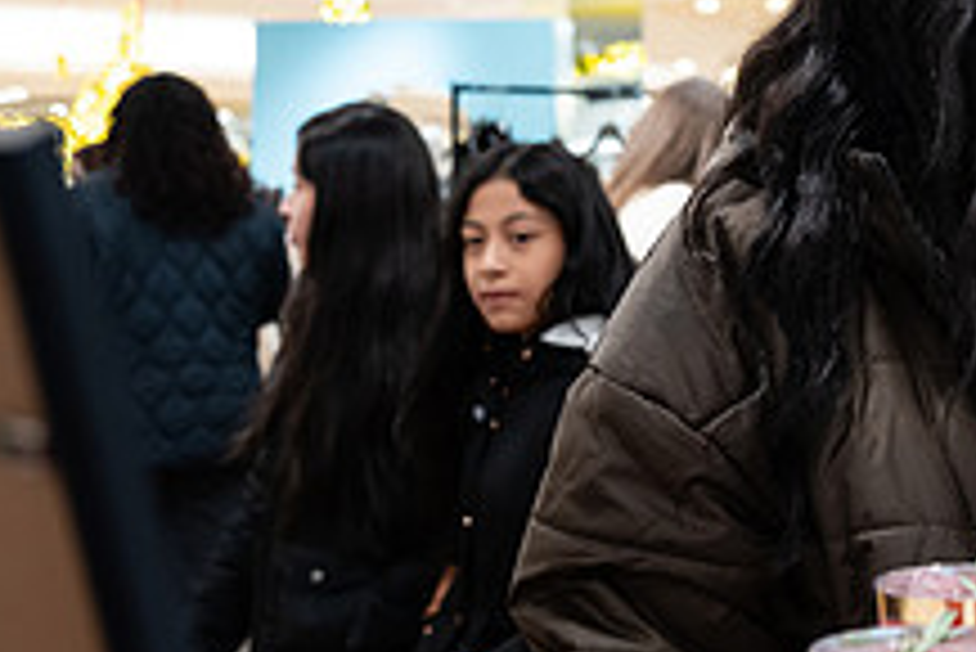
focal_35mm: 80
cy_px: 178
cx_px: 1075
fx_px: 2170
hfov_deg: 23.7
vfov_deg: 17.0
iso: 1000
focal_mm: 29.5
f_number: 3.2
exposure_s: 1/125
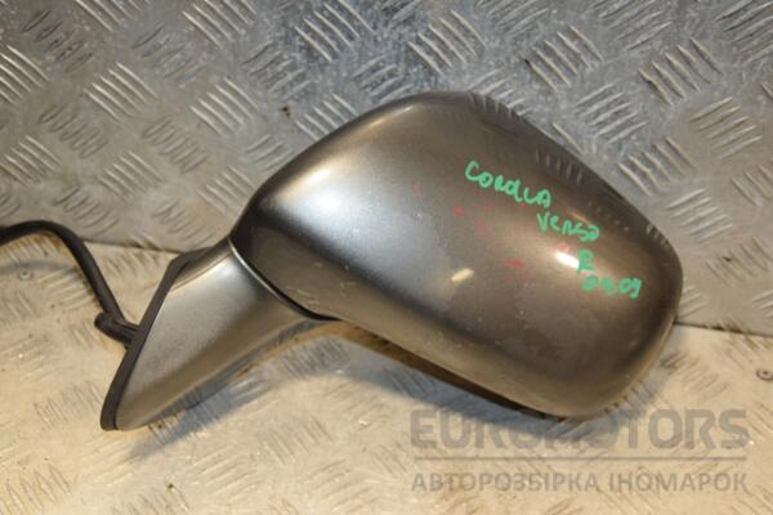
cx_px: 386
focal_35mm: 63
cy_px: 258
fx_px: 1353
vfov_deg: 21.6
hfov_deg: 31.9
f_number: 5.6
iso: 800
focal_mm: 42
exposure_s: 1/200
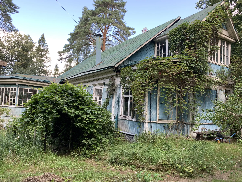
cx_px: 121
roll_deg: -4.6
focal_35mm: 26
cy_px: 91
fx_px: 182
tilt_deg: +5.6
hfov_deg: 67.3
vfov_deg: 53.1
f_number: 1.8
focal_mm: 4.25
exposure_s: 1/121
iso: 25
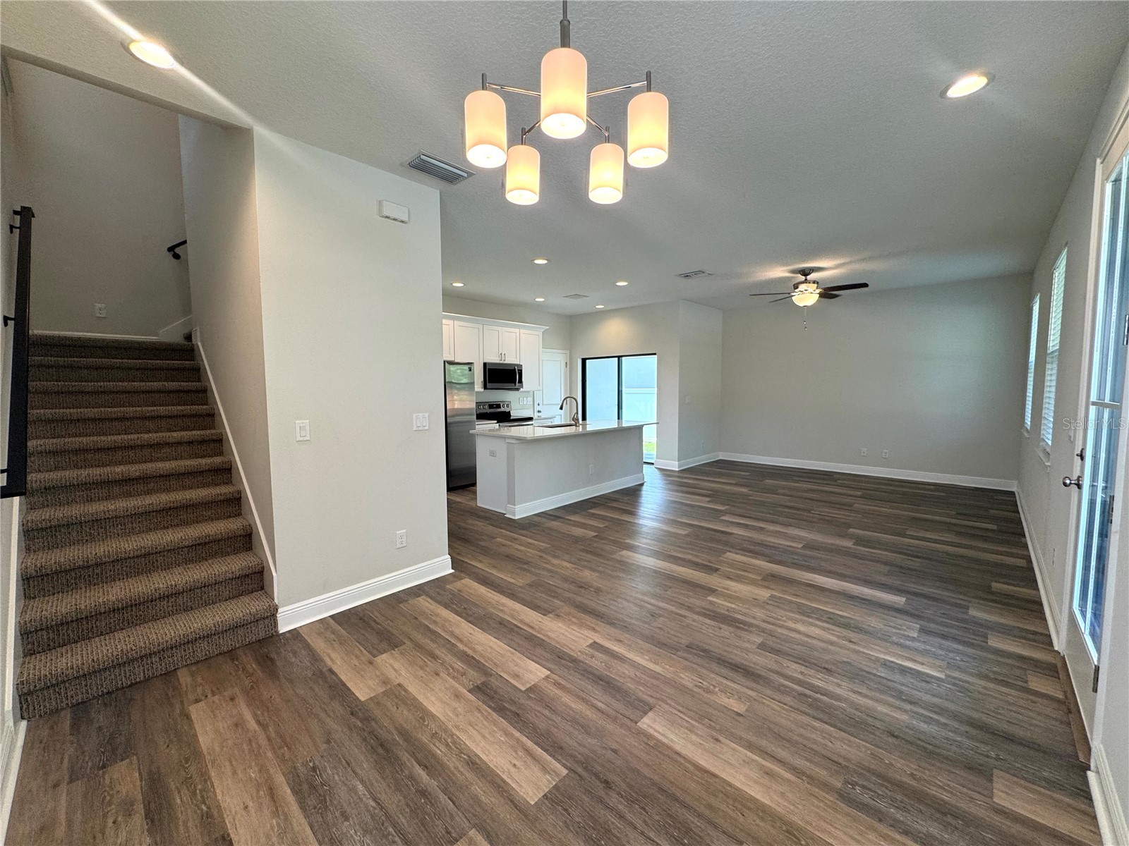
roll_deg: +0.3
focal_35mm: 14
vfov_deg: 85.7
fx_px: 457
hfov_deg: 102.1
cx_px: 564
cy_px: 423
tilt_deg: -4.5
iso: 125
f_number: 2.2
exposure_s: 1/120
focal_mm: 2.22
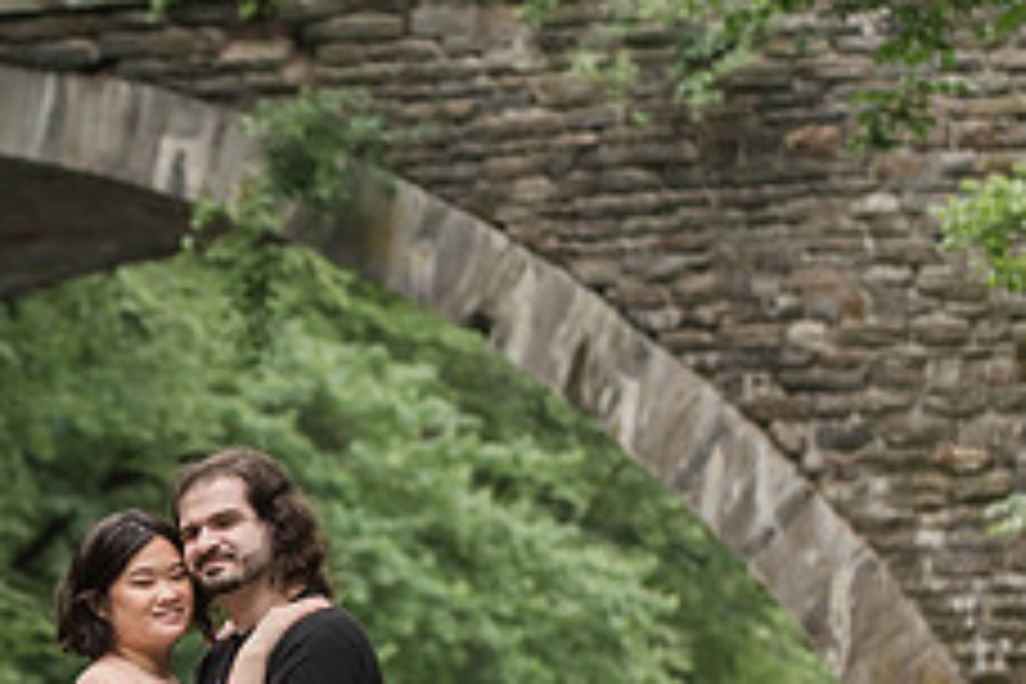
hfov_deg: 7.7
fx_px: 7552
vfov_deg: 5.2
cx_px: 70
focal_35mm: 265
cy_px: 698
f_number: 4
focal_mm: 95
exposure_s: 1/250
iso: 1600
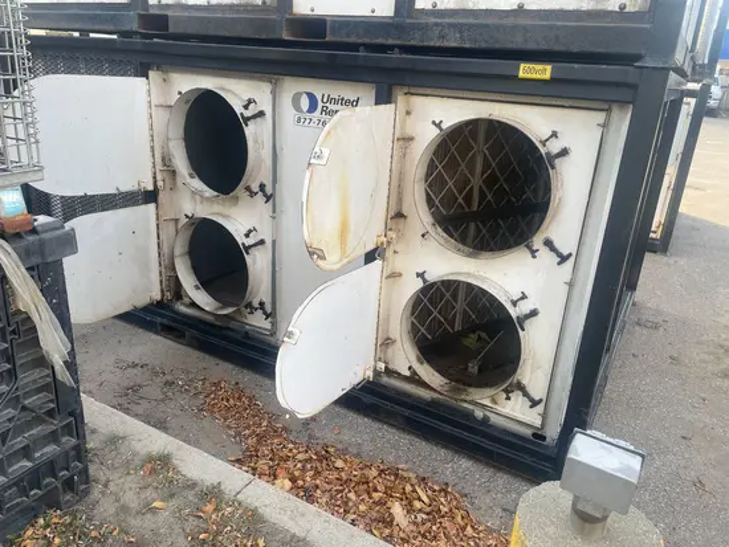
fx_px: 548
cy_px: 274
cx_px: 364
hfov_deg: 67.3
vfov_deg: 53.1
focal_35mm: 26
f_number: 1.6
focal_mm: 4.2
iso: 32
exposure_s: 1/202
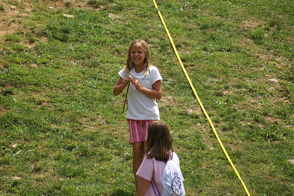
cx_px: 147
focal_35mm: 315
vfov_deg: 4.4
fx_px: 2571
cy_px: 98
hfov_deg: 6.5
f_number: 5
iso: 125
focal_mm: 210
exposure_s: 1/500
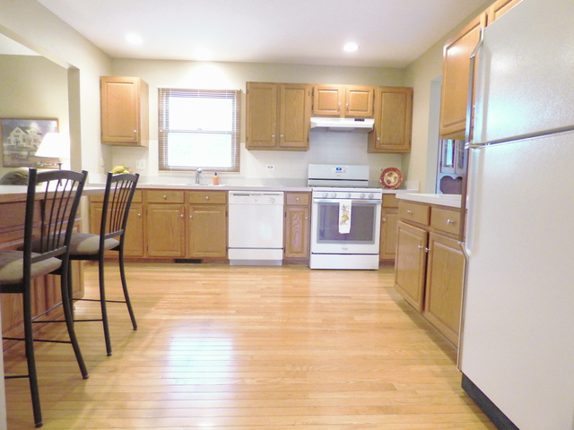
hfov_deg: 81.7
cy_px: 215
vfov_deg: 66.0
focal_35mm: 20
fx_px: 332
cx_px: 287
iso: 400
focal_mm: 3.58
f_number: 2.8
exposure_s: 1/40
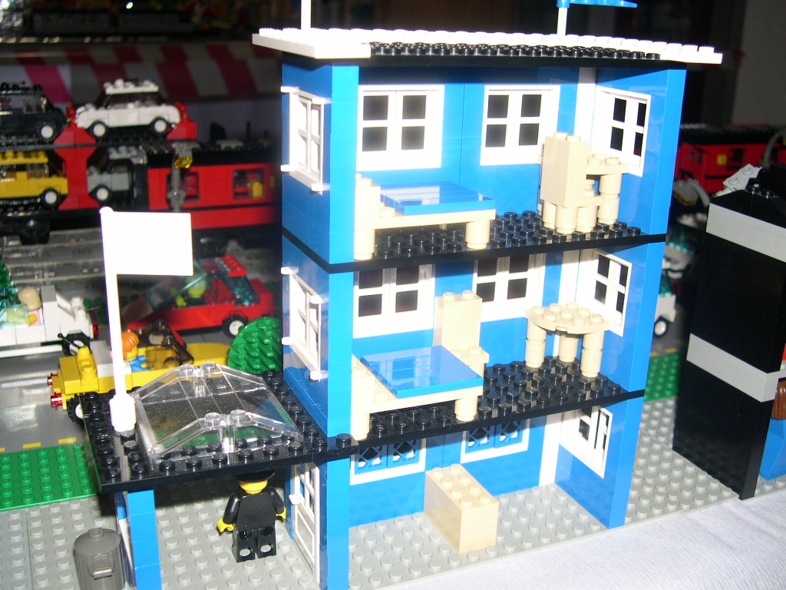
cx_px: 393
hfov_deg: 49.0
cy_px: 295
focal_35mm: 38
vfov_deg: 37.7
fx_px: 863
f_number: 2.8
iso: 100
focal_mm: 8
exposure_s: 1/60
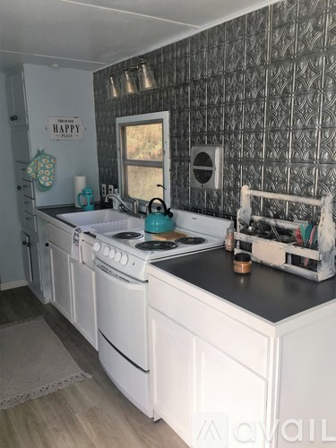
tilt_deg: -11.7
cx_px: 168
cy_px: 224
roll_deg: +0.7
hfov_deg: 48.2
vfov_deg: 61.7
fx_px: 375
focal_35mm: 29
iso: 32
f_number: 2.2
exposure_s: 1/60
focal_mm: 4.15
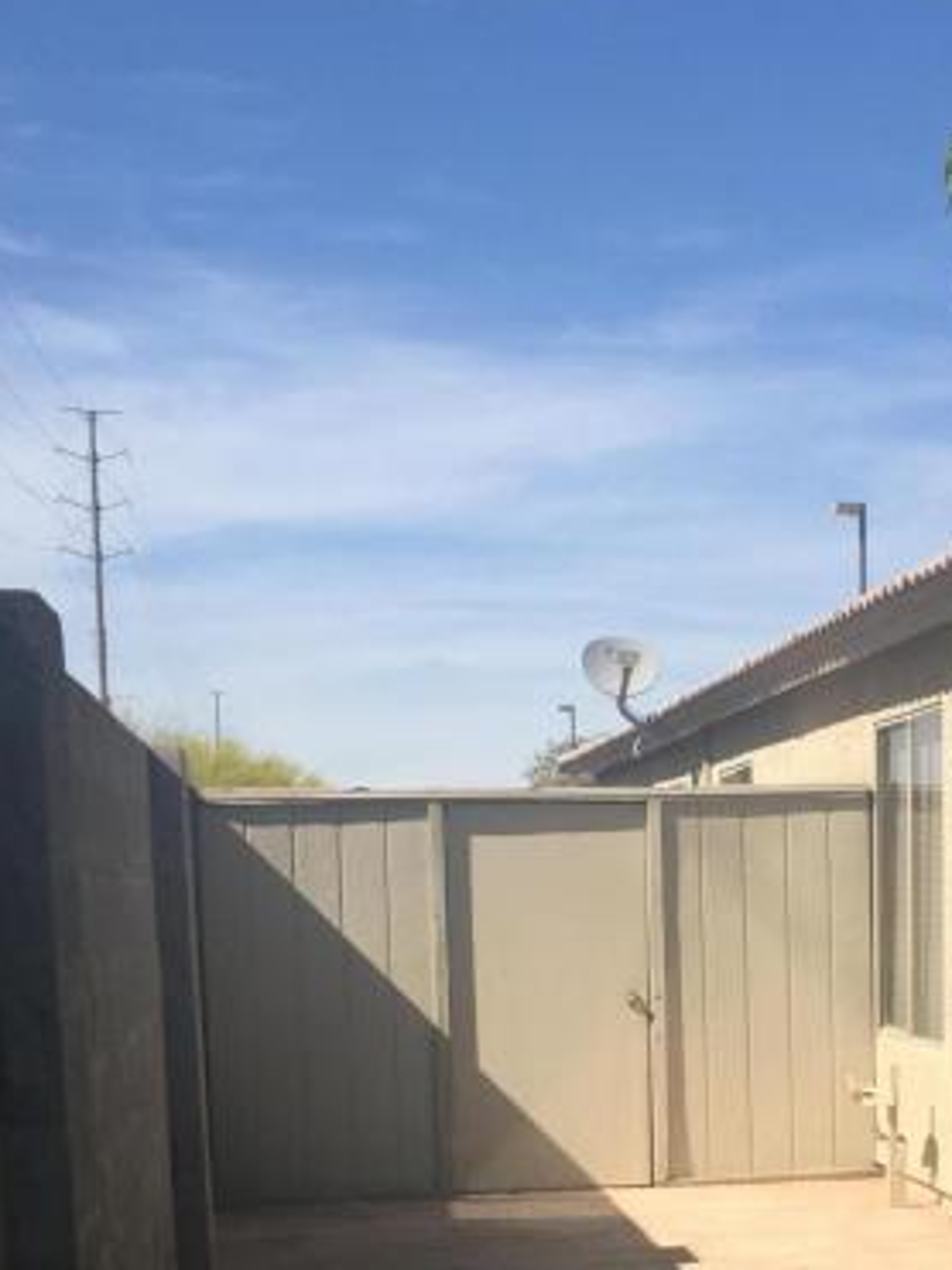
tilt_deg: -6.2
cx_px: 863
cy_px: 1106
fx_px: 2201
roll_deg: +0.3
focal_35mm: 60
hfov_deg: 23.7
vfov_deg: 30.9
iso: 32
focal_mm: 4.15
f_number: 2.2
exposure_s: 1/2083
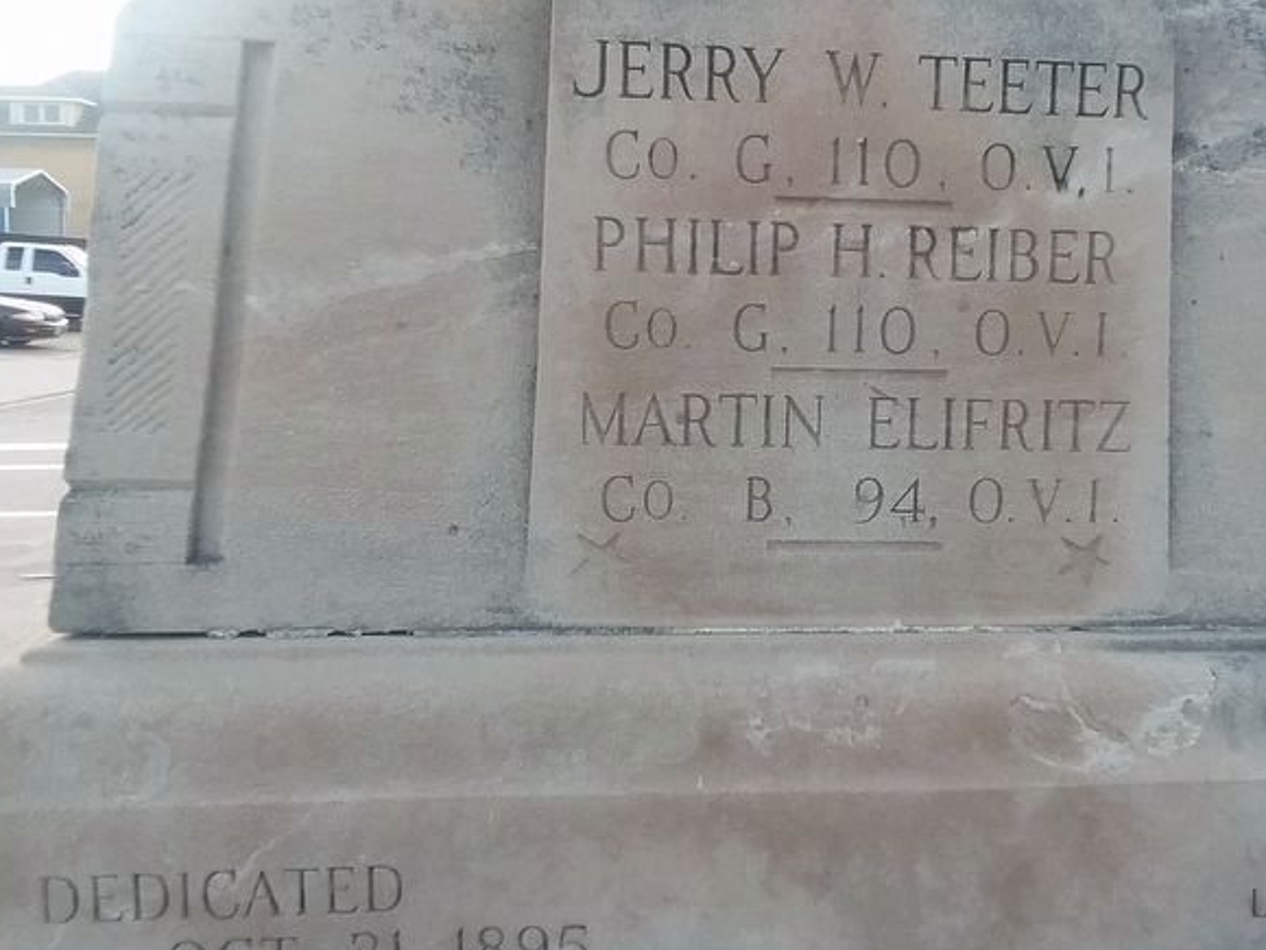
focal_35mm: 40
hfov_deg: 46.4
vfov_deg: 36.0
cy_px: 478
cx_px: 781
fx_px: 1463
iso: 40
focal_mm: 2.47
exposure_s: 1/227
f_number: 1.9
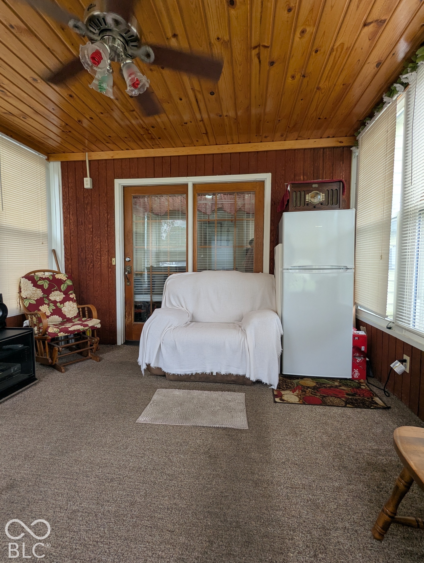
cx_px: 212
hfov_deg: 78.3
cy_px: 282
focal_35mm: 16
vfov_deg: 94.4
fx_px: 261
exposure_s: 1/41.3
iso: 106
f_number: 2.2
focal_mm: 2.35
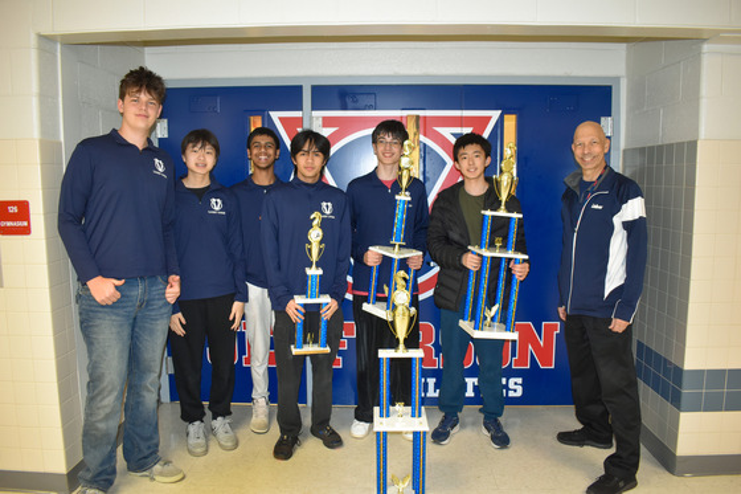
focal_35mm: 27
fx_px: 556
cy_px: 247
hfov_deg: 67.4
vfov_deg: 47.9
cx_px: 370
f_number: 4
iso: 800
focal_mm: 18
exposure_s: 1/60
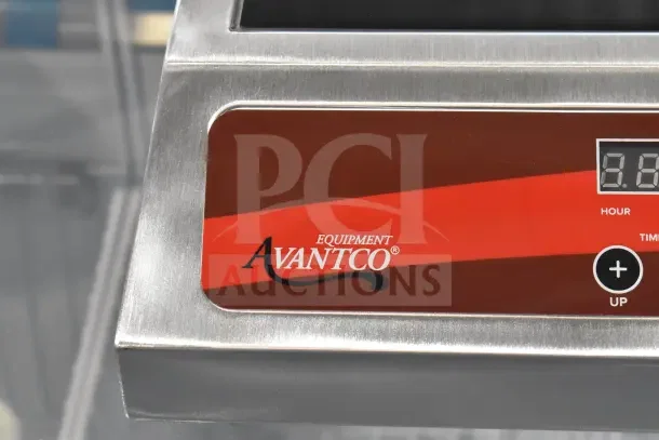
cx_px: 330
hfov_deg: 24.6
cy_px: 220
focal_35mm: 82
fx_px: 1510
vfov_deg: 16.6
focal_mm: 55
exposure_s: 1/250
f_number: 8
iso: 6400
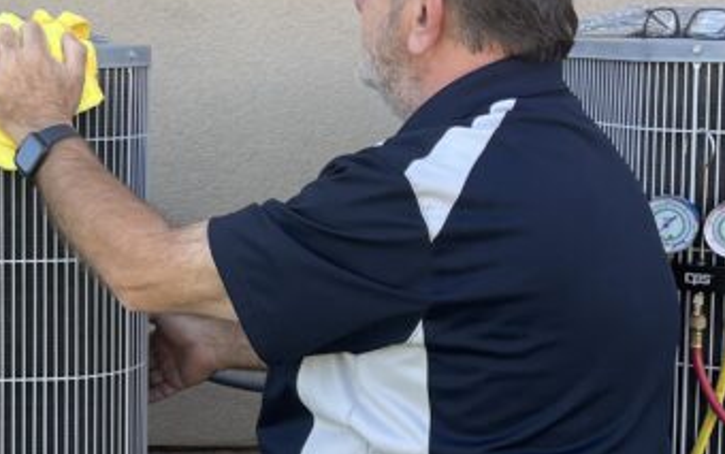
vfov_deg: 15.8
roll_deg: +0.1
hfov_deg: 23.7
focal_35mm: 83
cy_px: 232
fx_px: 1641
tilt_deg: -9.2
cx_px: -23
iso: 32
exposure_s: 1/506
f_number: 1.6
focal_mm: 4.2
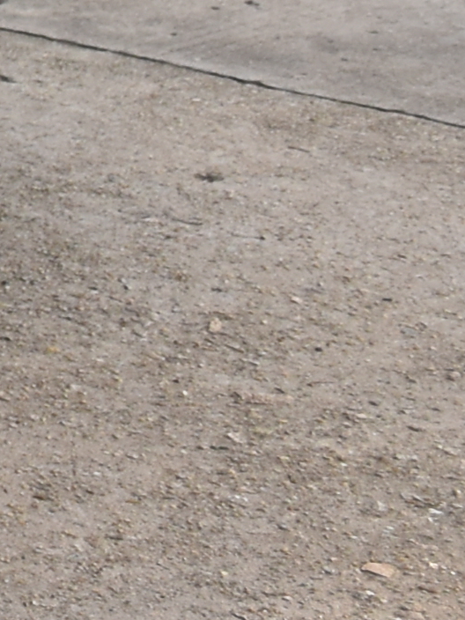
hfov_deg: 5.7
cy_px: -648
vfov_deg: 8.5
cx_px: -1436
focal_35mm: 221
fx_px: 3958
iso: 400
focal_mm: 24
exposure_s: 1/200
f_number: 7.1
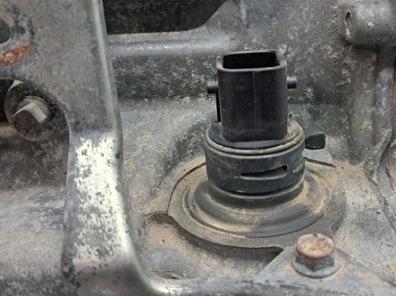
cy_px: 115
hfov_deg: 47.5
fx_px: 446
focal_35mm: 39
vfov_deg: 36.6
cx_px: 243
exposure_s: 1/50
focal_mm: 4
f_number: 1.8
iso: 320
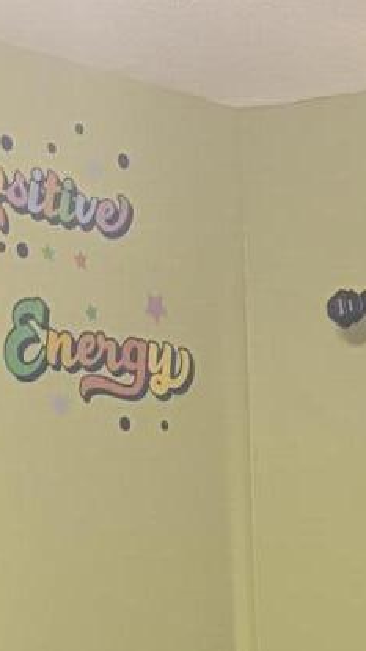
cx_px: 680
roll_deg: -1.9
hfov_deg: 8.5
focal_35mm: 137
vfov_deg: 14.5
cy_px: 1014
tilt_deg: -8.1
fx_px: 2363
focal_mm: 5.96
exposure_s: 1/60
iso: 400
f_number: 1.6
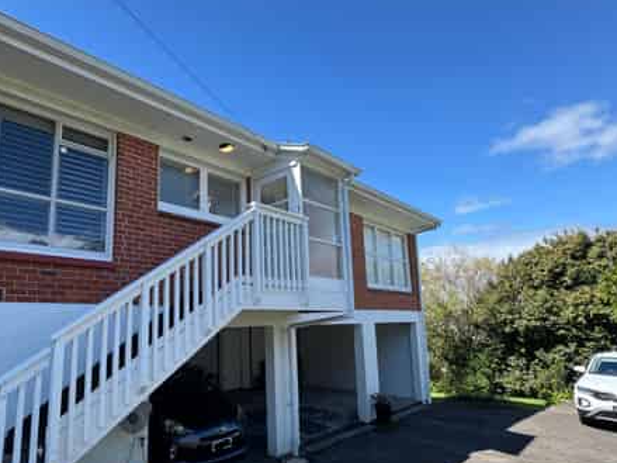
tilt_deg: +9.7
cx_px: 232
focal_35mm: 21
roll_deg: +1.1
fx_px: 374
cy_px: 267
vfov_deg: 63.1
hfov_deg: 77.6
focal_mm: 2.22
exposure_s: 1/669
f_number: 2.2
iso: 40
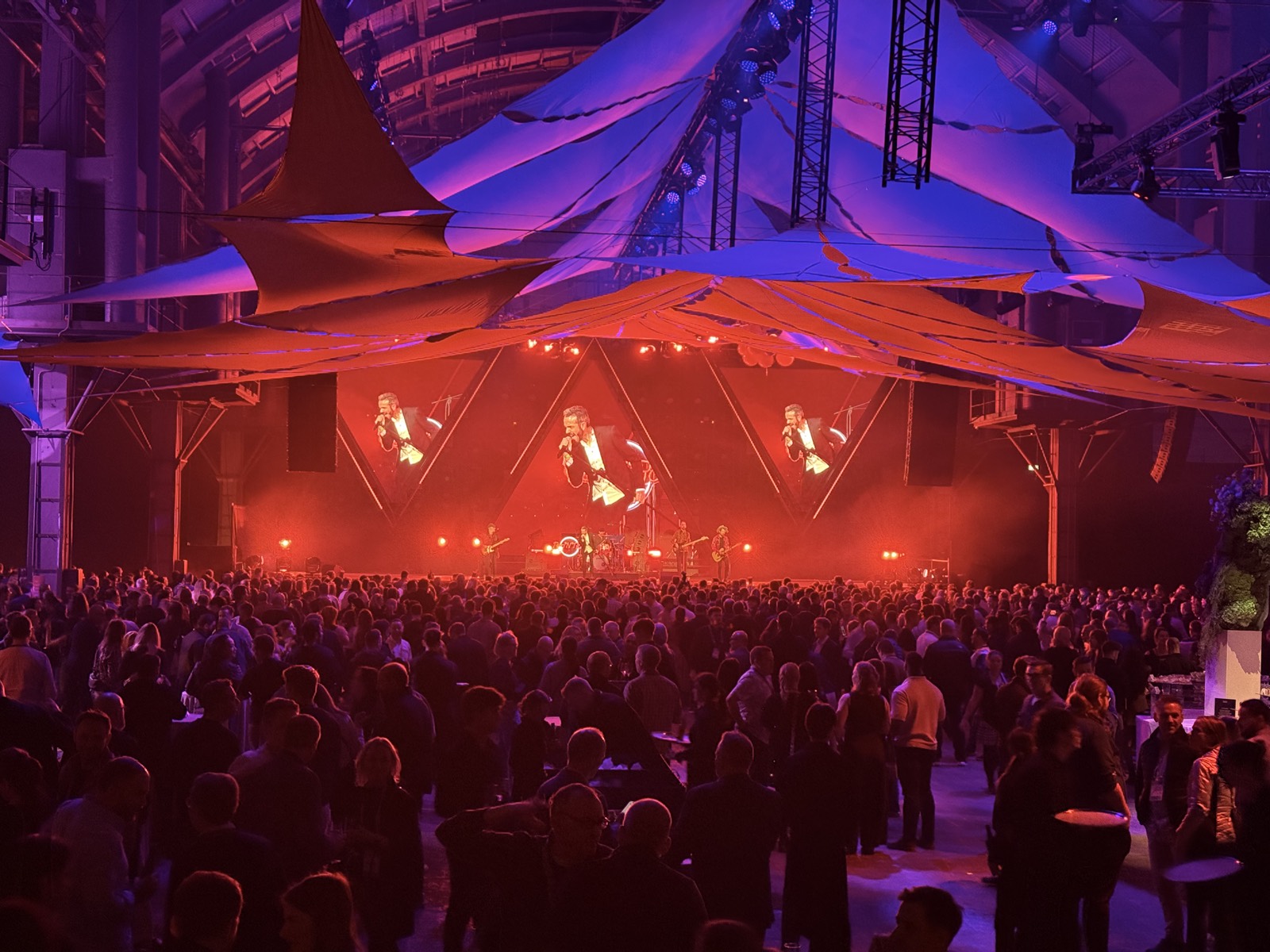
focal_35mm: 48
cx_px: 635
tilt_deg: +2.3
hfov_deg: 39.7
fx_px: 1761
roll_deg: -1.3
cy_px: 476
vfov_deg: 30.3
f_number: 1.78
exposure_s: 1/40
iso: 250
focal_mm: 6.76
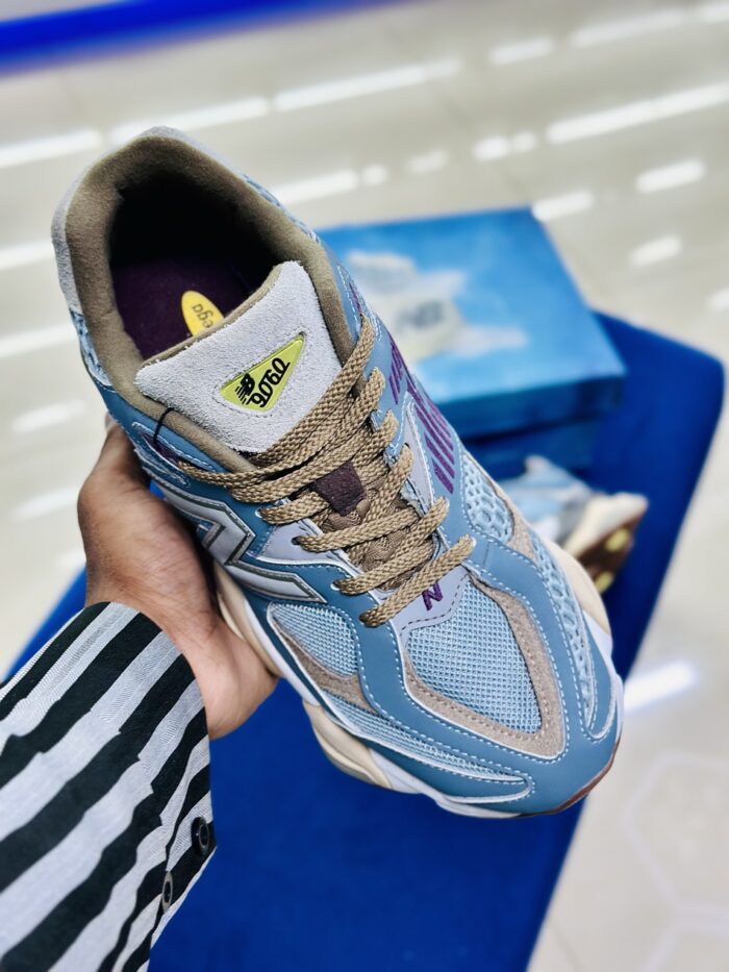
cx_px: 364
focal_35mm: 48
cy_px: 486
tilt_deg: -48.7
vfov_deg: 39.7
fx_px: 1348
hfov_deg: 30.3
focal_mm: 6.86
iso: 80
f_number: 1.78
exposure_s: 1/100
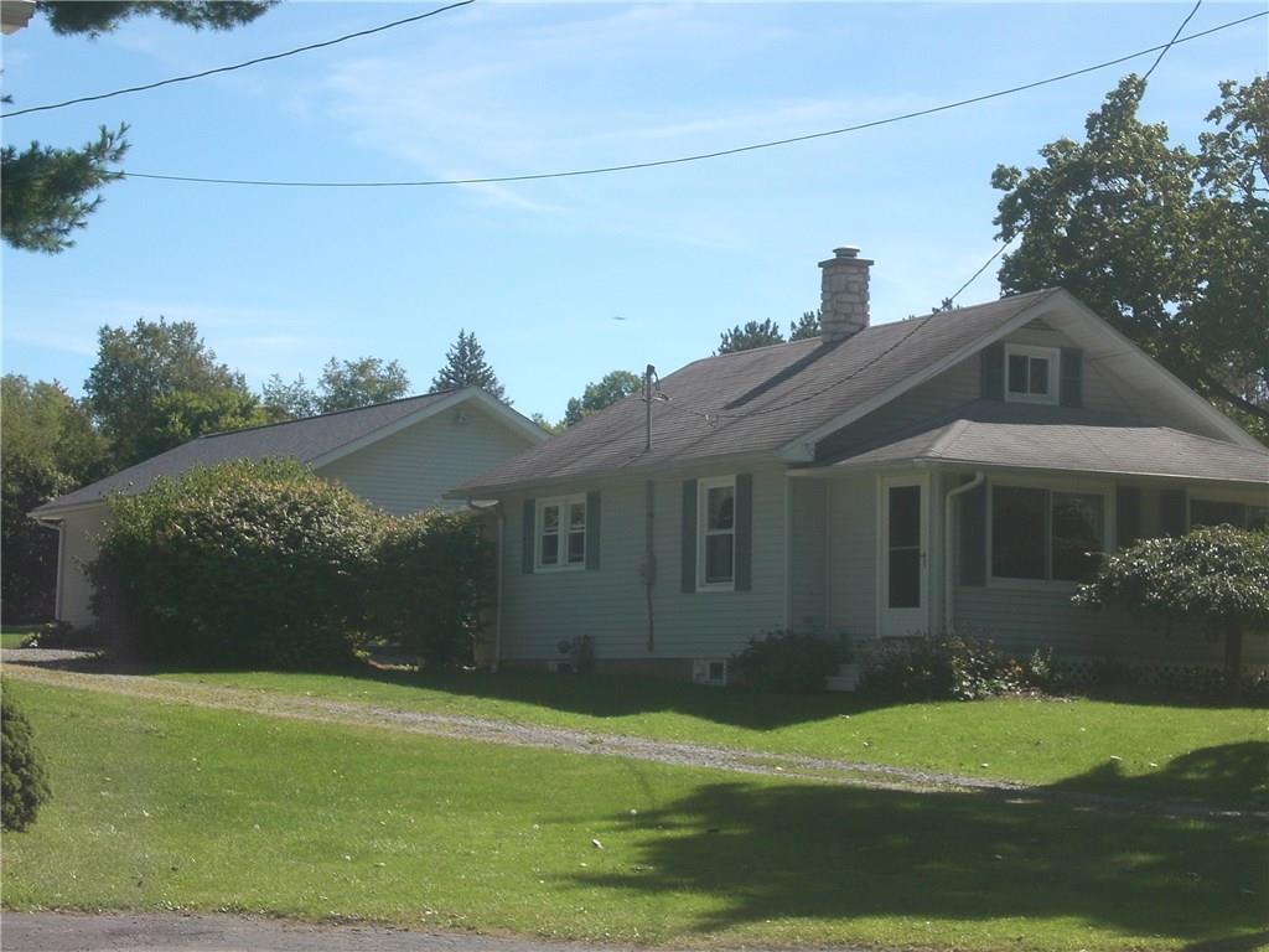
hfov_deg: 26.0
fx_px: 2749
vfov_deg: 19.6
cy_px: 476
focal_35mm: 75
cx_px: 634
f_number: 6.4
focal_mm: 12.47
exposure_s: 1/200
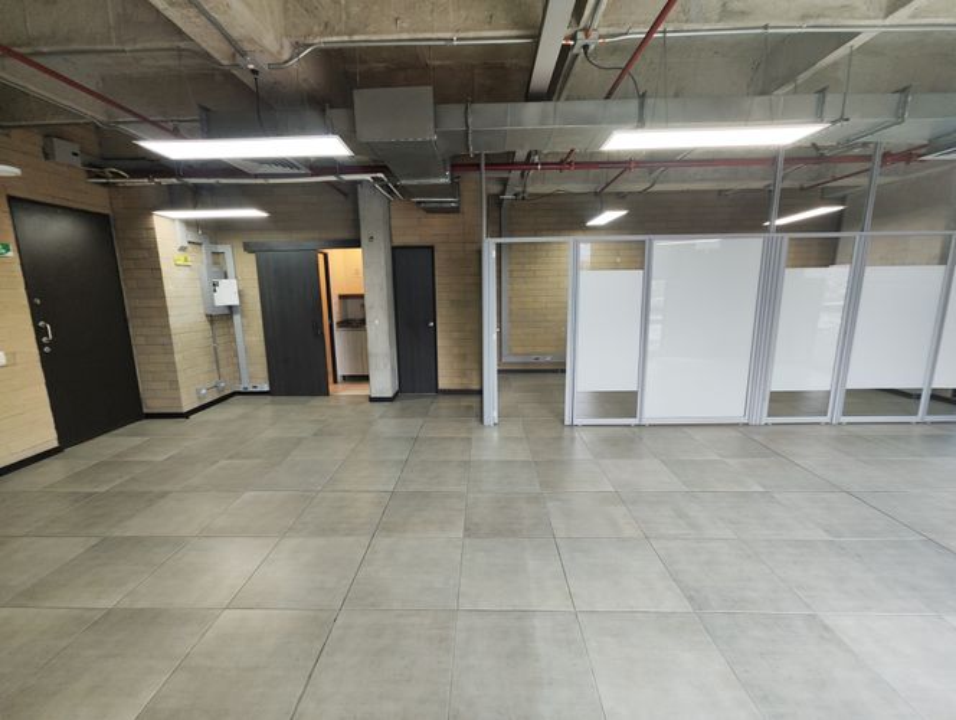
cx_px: 478
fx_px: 387
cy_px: 360
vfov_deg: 85.8
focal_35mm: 14
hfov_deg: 102.0
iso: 102
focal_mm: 2.16
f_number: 2.2
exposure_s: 1/30
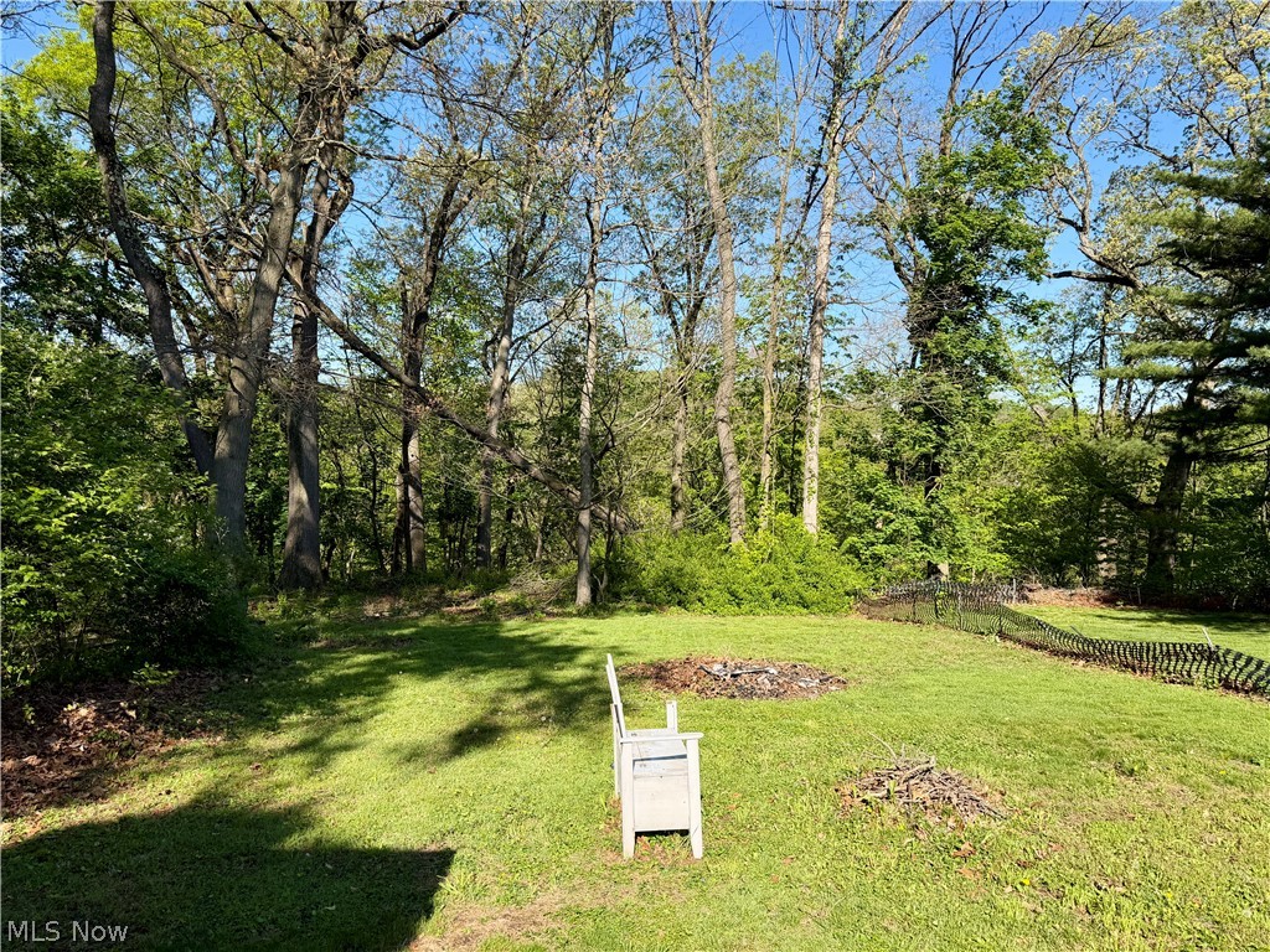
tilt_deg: -1.4
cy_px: 476
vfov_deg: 56.8
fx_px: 881
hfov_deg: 71.6
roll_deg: -1.1
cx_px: 635
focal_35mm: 24
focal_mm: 6.76
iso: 100
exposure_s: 1/2907
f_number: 1.78
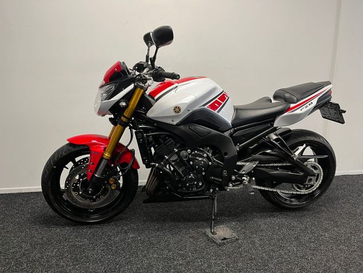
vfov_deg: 53.1
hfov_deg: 67.3
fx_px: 273
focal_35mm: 26
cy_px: 136
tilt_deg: -11.2
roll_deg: -0.3
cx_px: 182
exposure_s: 1/50
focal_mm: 5.1
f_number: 1.6
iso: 100
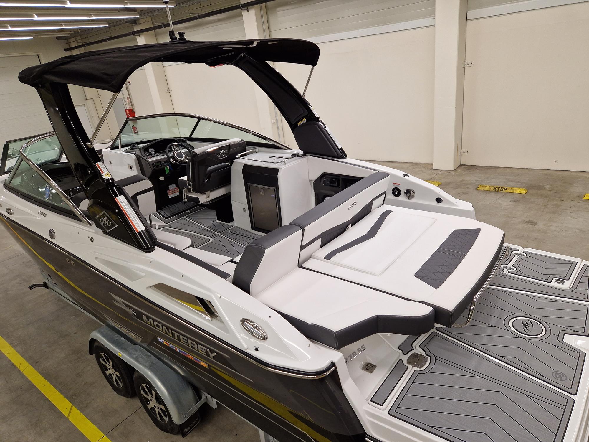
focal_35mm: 23
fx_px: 391
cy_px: 221
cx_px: 294
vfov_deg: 58.9
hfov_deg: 73.9
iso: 200
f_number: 1.8
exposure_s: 1/180
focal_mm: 5.4
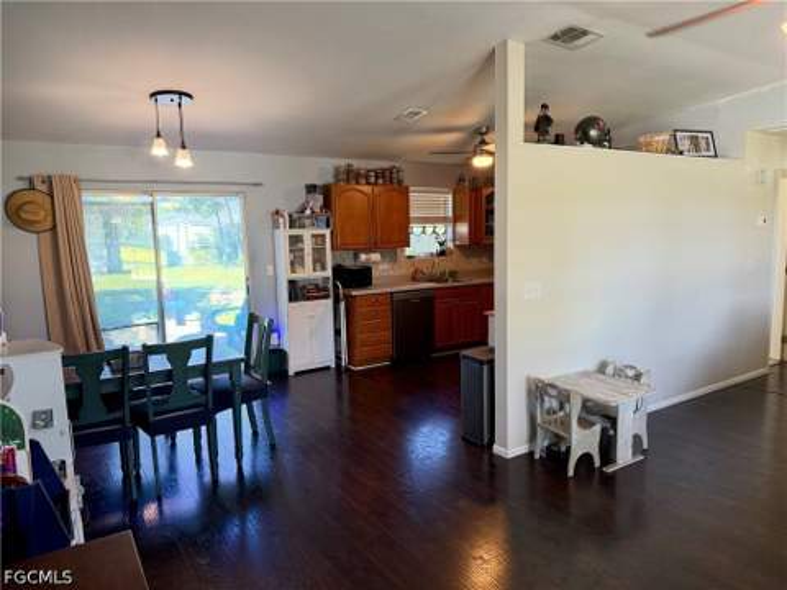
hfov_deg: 71.6
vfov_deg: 56.8
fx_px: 546
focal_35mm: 24
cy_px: 295
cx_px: 394
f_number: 1.78
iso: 250
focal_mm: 6.76
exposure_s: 1/120
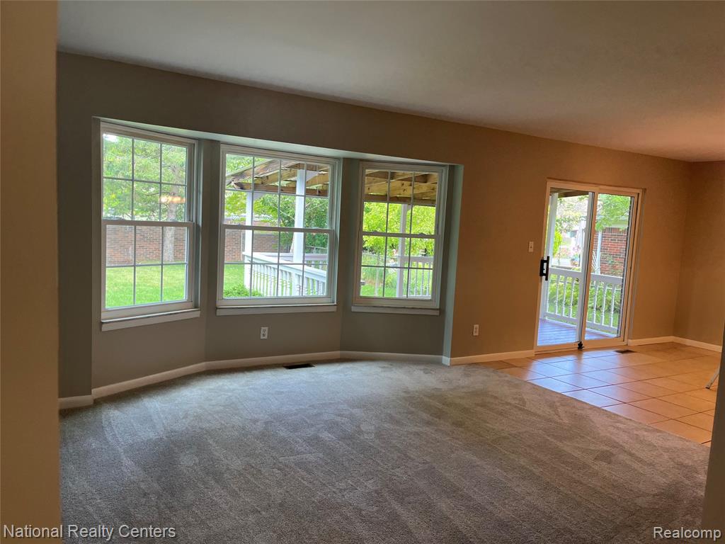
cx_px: 362
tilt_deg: -5.8
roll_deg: -2.4
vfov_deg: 53.1
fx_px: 545
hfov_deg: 67.3
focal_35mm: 26
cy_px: 272
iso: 80
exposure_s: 1/120
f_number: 1.6
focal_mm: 5.1
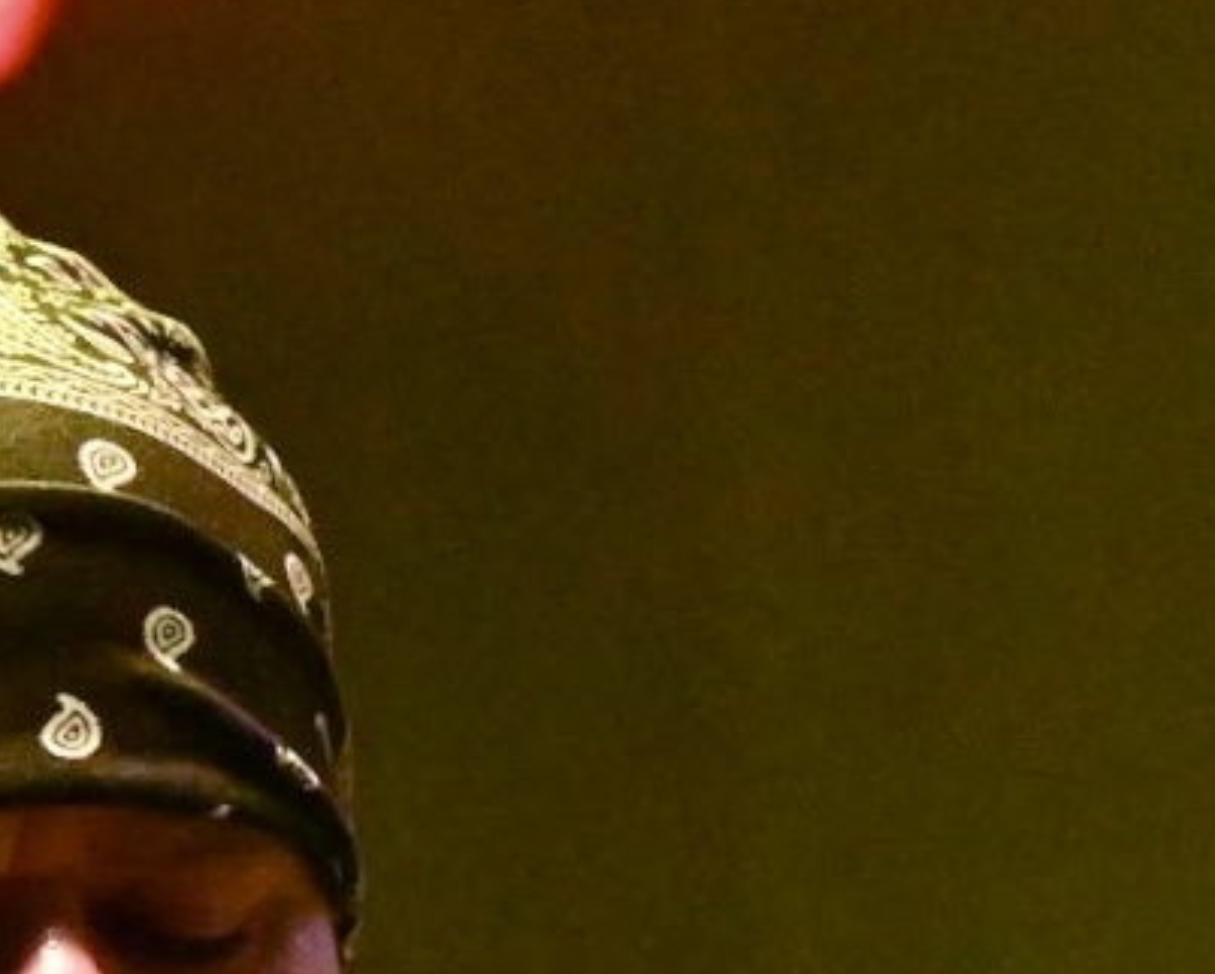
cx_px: -80
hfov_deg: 2.3
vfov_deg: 1.9
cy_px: 2517
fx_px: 29715
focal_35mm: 826
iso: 6400
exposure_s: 1/500
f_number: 5
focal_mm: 93
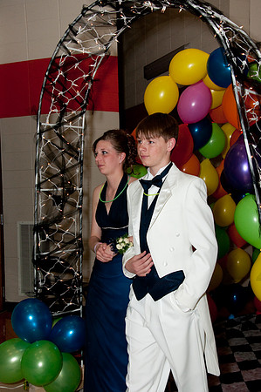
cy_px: 196
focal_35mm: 45
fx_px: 490
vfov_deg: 43.6
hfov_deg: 29.8
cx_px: 130
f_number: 8
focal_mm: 30
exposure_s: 1/180
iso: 400
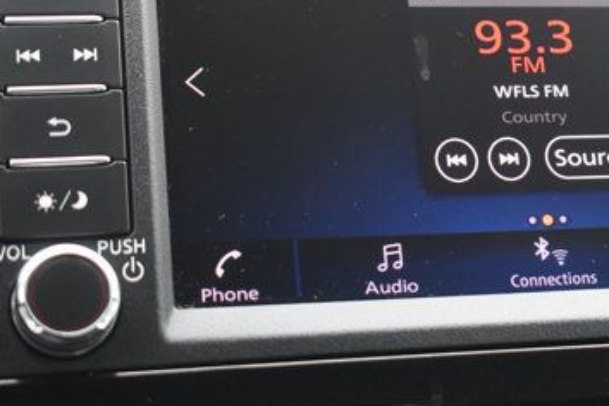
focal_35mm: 103
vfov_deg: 13.3
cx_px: 492
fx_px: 1742
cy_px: 113
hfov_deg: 19.6
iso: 1600
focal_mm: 38
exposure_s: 1/125
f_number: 4.8
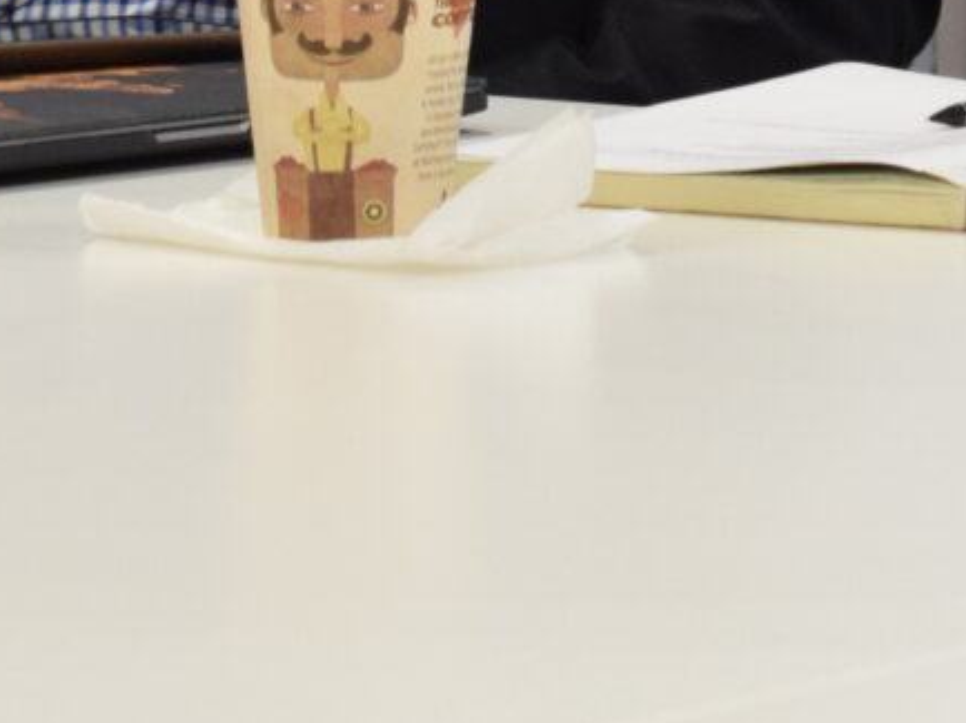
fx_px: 9793
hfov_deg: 5.6
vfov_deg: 4.2
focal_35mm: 351
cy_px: -494
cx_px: 1146
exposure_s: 1/60
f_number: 5.6
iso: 1250
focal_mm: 55
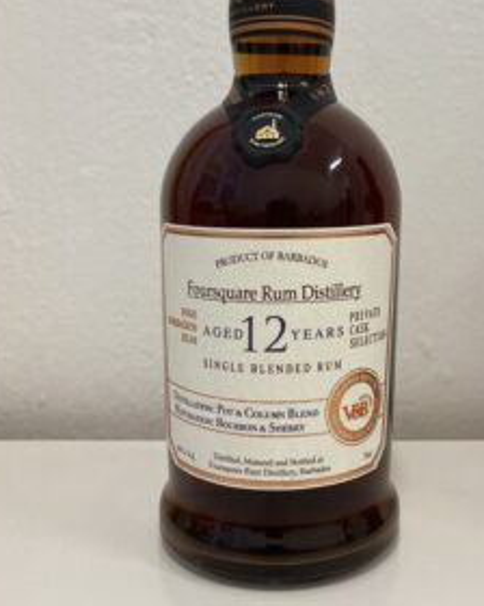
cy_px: 208
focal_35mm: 39
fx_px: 698
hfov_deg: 38.0
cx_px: 296
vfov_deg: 46.2
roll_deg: +0.5
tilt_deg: -0.5
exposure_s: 1/50
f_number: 1.8
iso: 80
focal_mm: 3.99
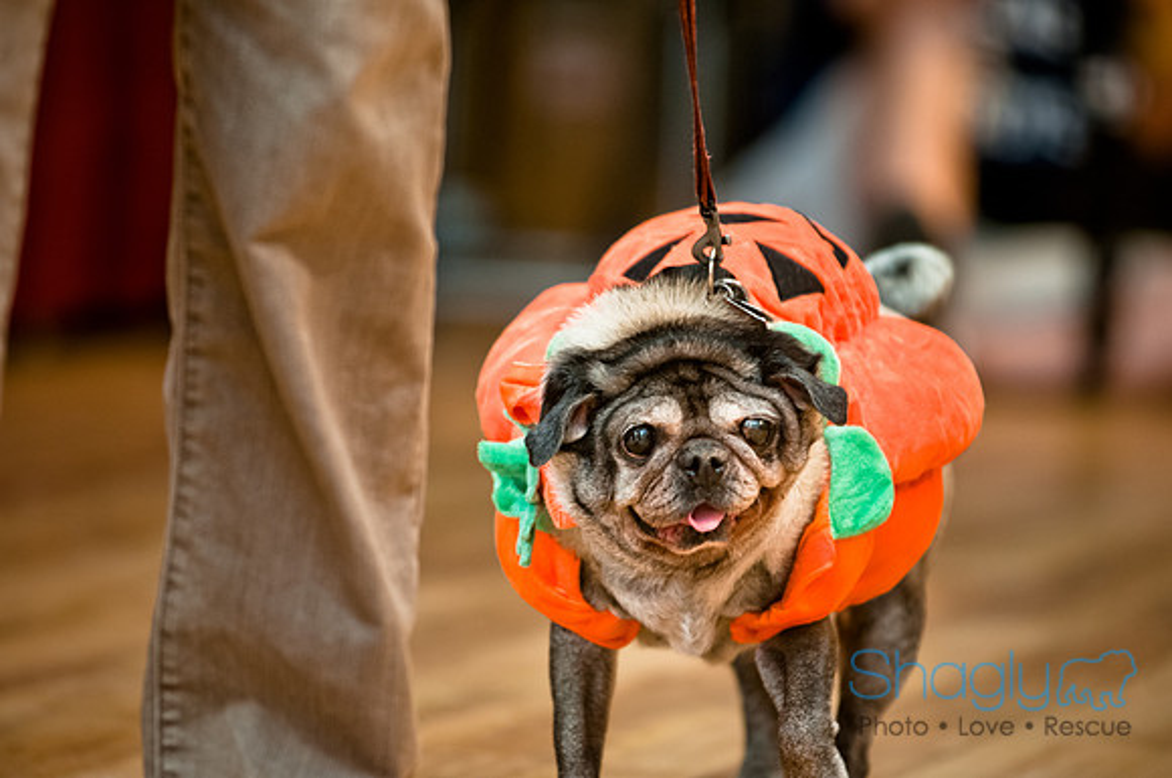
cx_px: 586
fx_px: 9021
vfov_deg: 4.9
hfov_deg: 7.4
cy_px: 389
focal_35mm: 278
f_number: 2.8
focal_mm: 185
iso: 200
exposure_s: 1/200
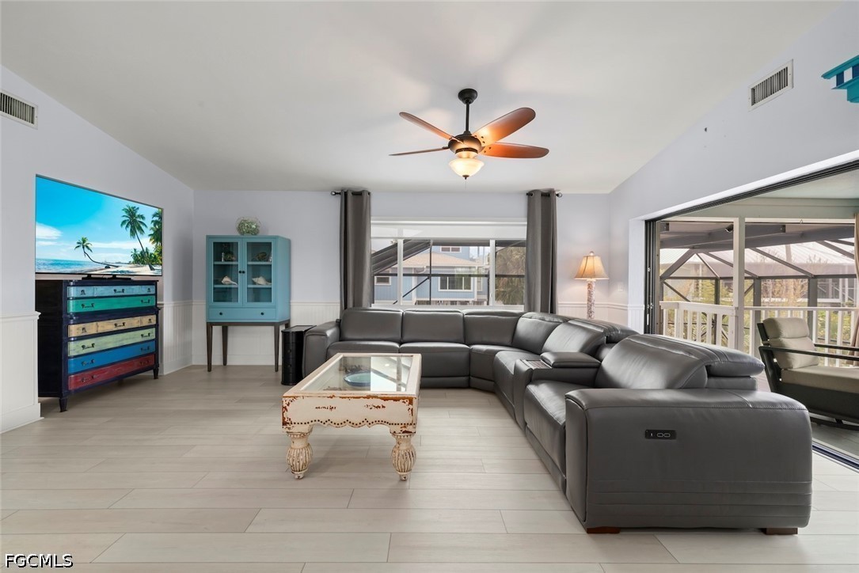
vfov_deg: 73.8
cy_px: 286
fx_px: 382
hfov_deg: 96.7
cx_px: 430
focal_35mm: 16
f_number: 11
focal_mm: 16
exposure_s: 1/4
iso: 400
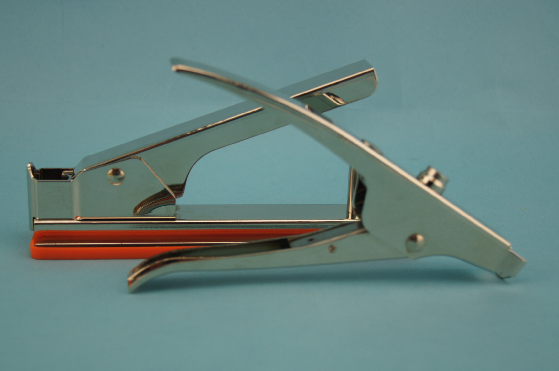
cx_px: 280
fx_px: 1047
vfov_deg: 20.1
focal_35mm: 68
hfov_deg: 29.9
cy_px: 186
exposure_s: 1/160
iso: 200
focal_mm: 45
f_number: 5.6
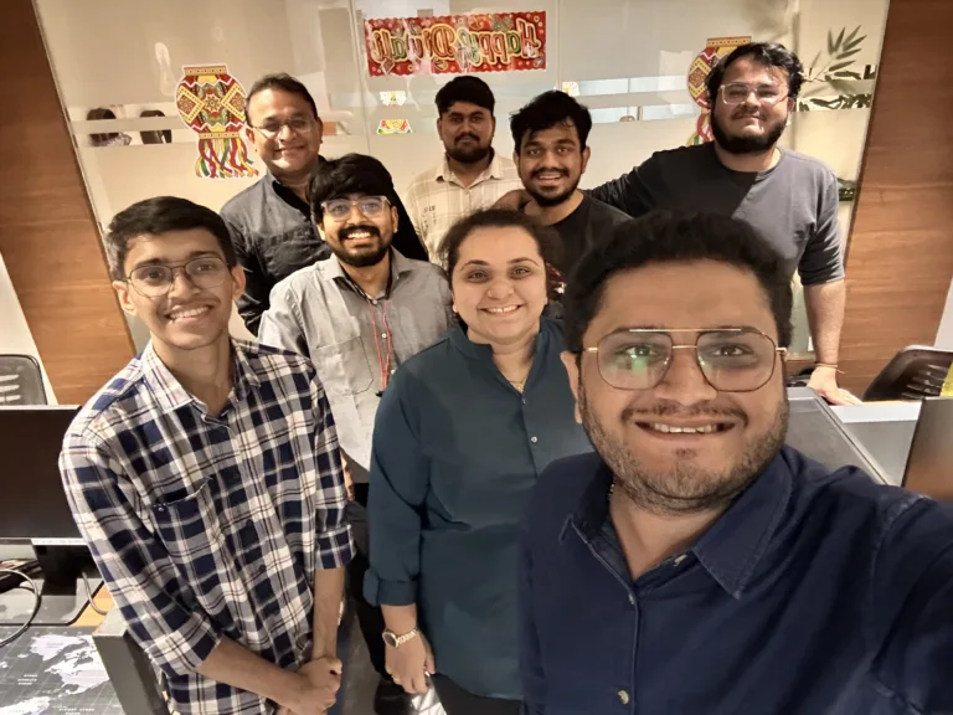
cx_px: 476
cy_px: 358
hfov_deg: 73.9
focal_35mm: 23
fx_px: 633
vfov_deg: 58.9
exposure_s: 1/17
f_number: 1.9
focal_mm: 2.69
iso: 800
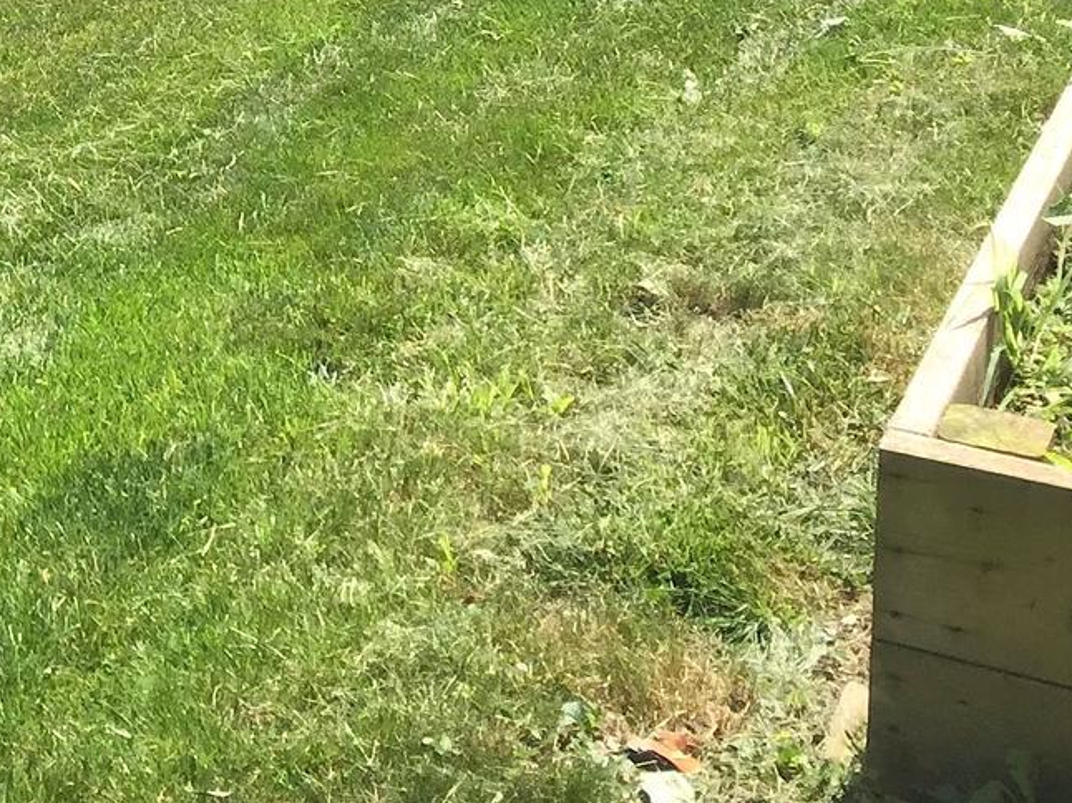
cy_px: -465
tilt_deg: -10.7
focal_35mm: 92
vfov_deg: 14.7
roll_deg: -4.5
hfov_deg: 19.7
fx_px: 2848
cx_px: -297
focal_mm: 4.15
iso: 32
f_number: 2.2
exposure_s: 1/682
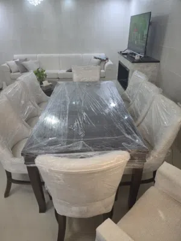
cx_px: 90
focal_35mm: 23
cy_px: 120
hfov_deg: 58.9
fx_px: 160
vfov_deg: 73.9
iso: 125
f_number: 1.4
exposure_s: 1/100
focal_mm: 6.5
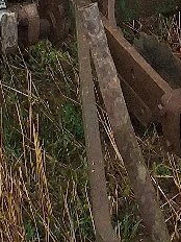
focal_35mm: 132
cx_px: 38
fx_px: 920
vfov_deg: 11.6
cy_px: -382
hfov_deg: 11.2
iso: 40
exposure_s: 1/1111
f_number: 1.8
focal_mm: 5.54
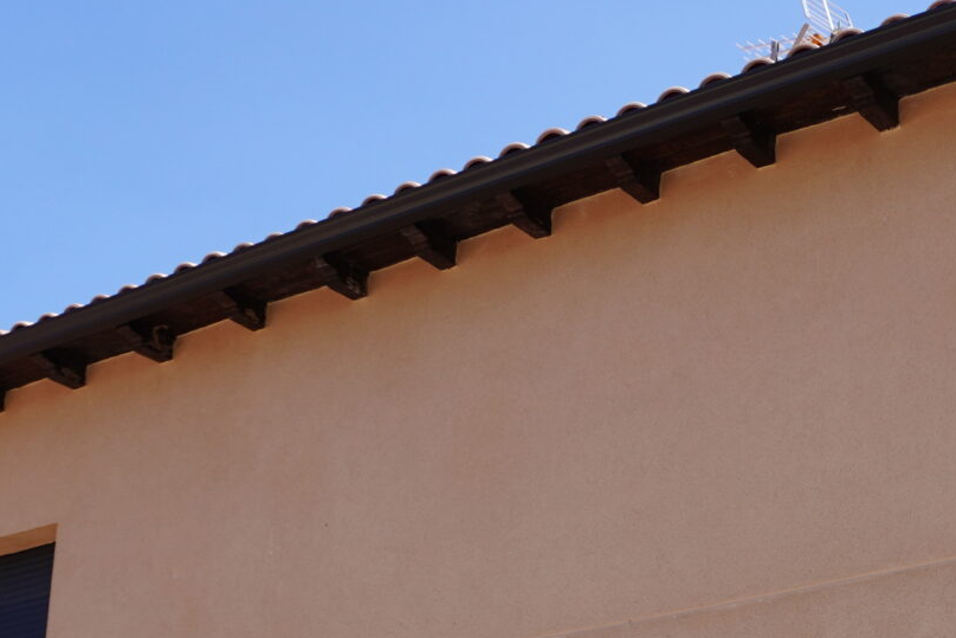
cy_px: 848
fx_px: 2018
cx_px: 906
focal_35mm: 76
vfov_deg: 16.8
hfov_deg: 25.6
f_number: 3.5
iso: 100
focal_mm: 16
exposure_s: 1/1000
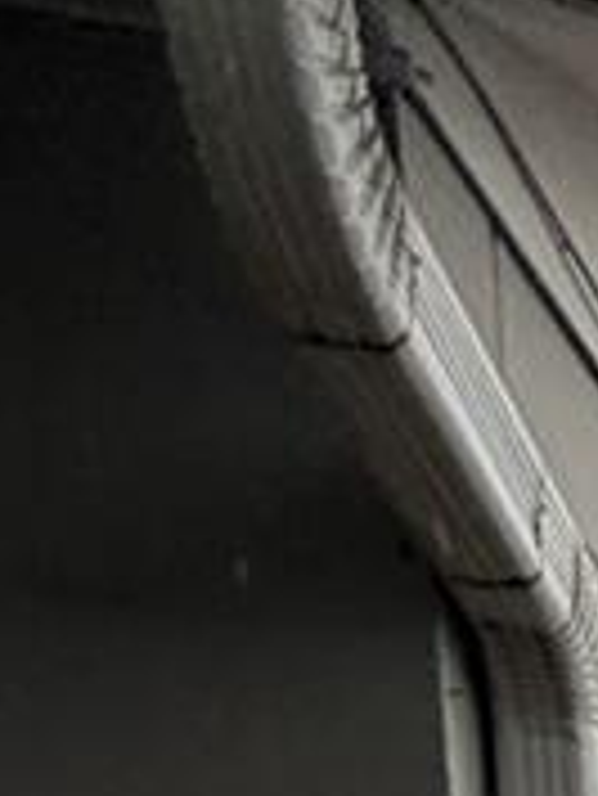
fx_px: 2186
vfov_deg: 14.8
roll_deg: -2.5
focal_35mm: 95
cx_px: 1947
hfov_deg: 10.0
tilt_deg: -14.7
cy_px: 1799
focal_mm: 2.22
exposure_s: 1/770
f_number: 2.2
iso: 40
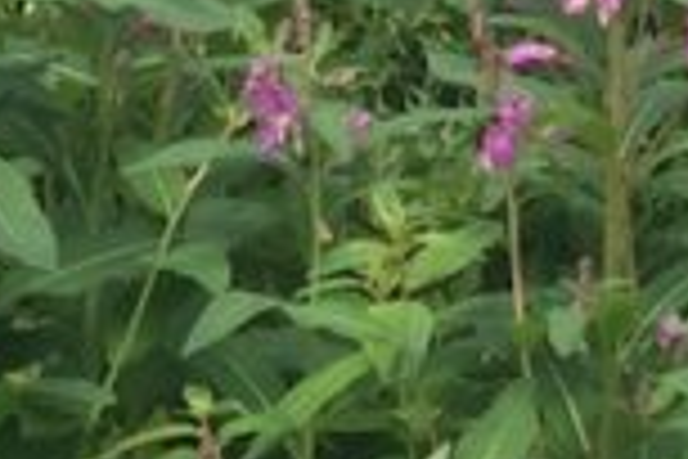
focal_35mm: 202
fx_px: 3860
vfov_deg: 6.0
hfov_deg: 9.8
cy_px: -1170
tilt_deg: +2.2
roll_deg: -0.2
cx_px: 1088
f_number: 2.2
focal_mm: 4.15
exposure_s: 1/733
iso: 32
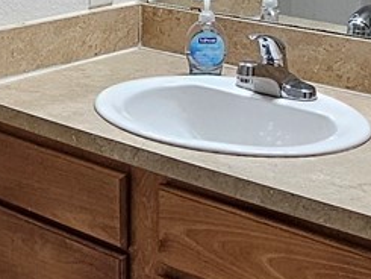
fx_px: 911
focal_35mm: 85
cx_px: -38
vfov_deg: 16.8
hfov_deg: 21.8
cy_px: -39
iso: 200
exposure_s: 1/60
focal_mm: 2.2
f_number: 2.2
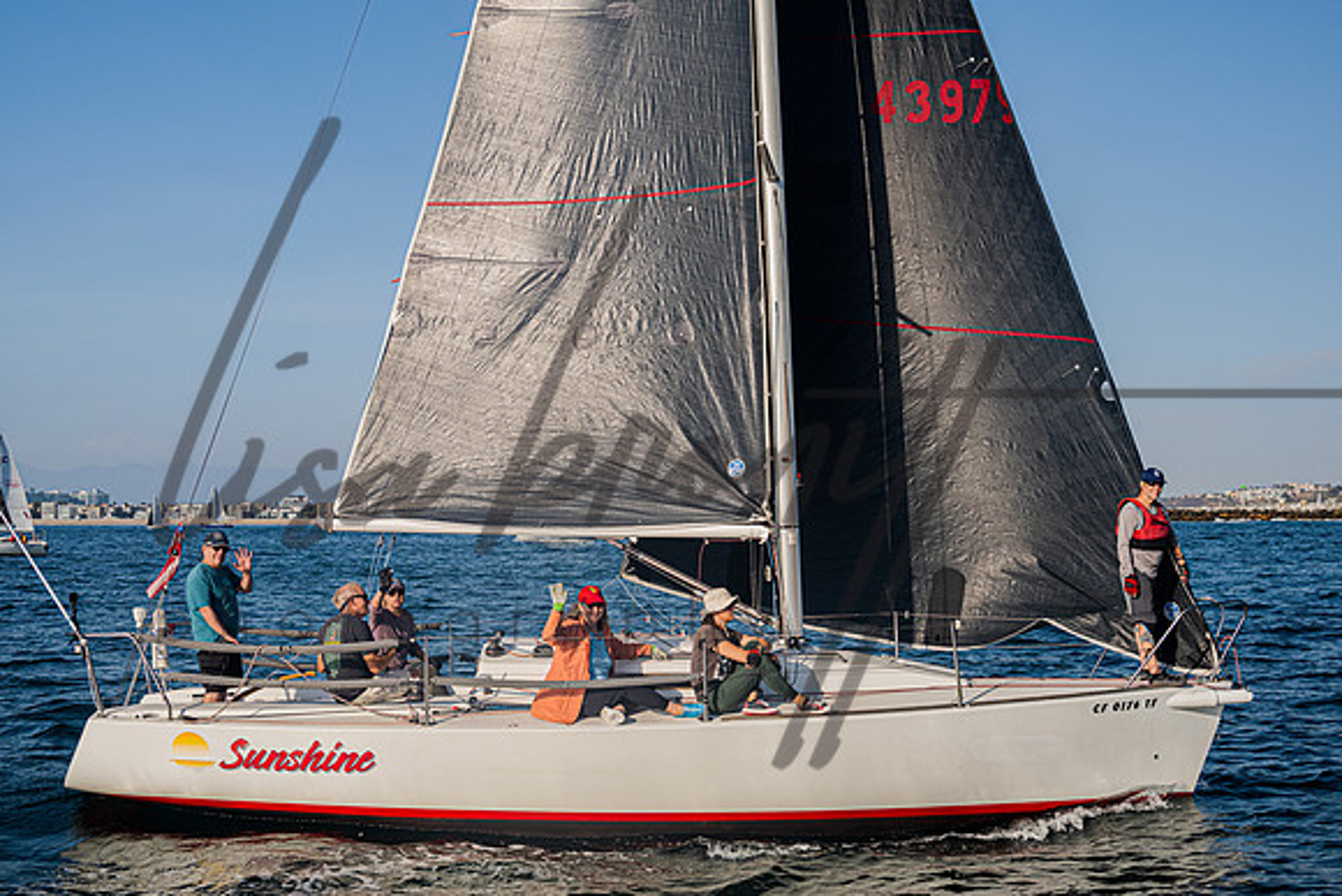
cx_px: 671
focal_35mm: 43
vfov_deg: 31.3
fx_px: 1596
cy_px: 468
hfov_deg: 45.6
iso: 400
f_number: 6.3
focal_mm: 37
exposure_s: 1/1000
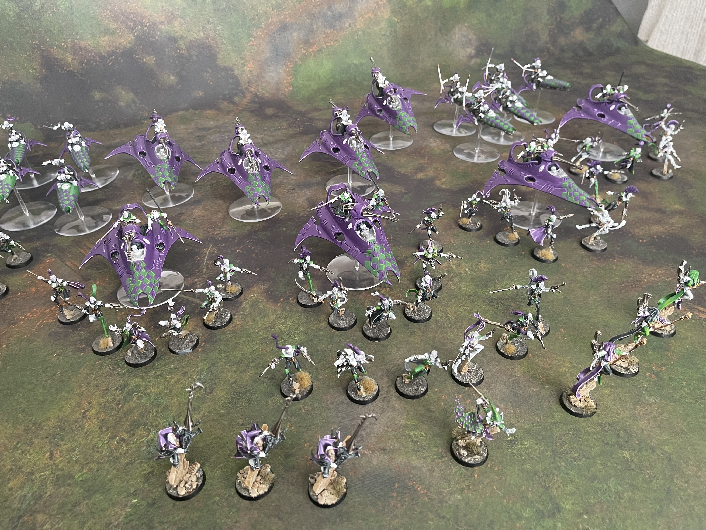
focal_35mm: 26
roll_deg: +1.0
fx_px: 530
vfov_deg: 53.1
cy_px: 265
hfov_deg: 67.3
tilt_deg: -37.6
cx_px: 353
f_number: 1.6
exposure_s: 1/45
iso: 500
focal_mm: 5.1
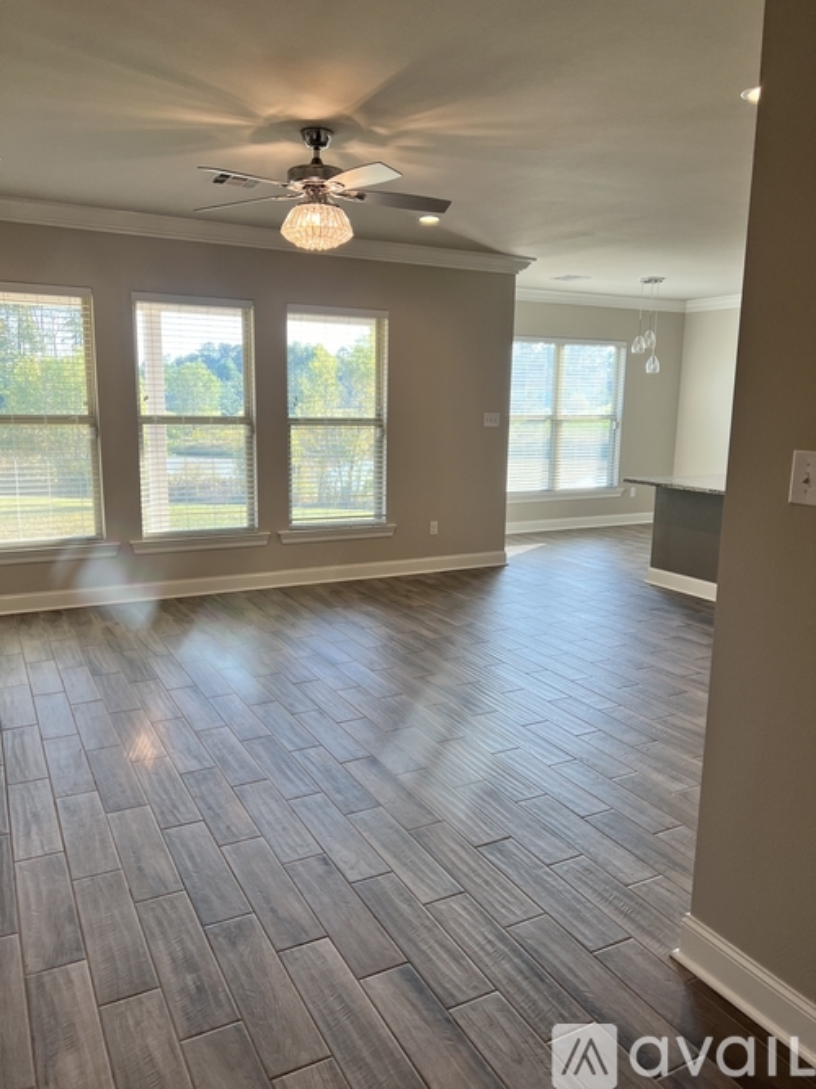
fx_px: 817
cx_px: 408
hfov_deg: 53.0
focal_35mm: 26
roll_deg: -0.3
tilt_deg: -9.8
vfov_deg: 67.3
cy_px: 544
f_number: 1.5
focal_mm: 5.7
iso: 50
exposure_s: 1/163
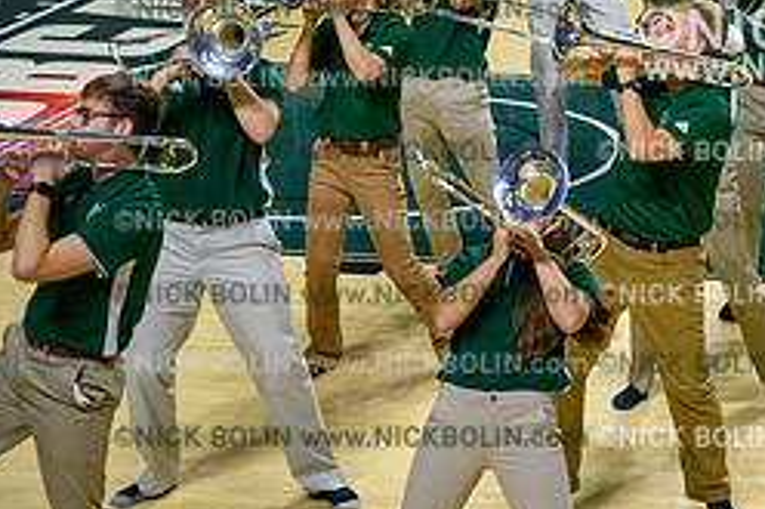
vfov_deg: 8.3
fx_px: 3483
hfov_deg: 12.3
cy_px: -63
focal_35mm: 164
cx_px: 833
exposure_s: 1/800
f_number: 4.5
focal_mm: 70
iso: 3200
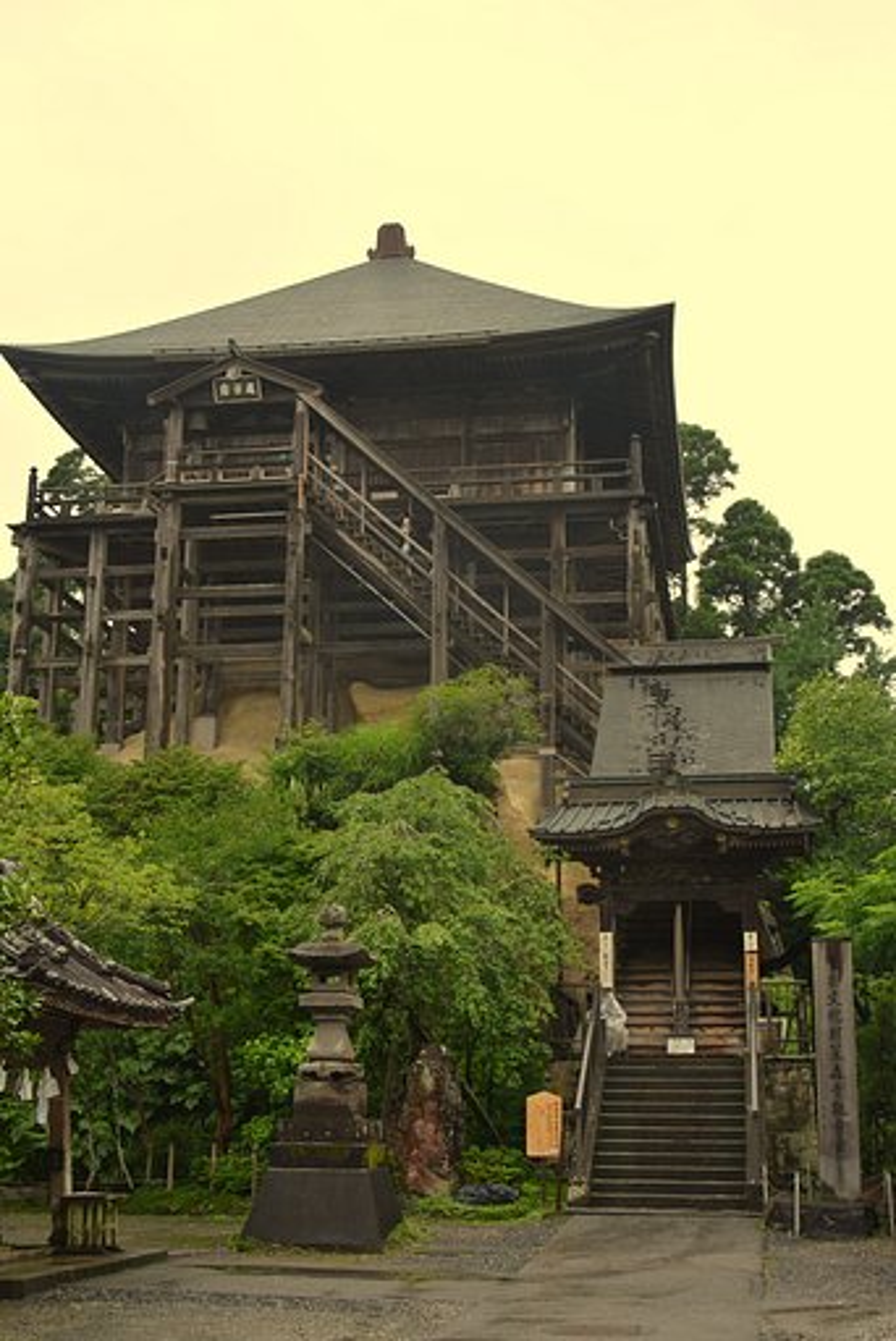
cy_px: 670
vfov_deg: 41.1
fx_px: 1789
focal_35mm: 48
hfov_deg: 28.1
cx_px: 448
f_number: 6.3
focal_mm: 32
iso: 200
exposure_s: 1/160
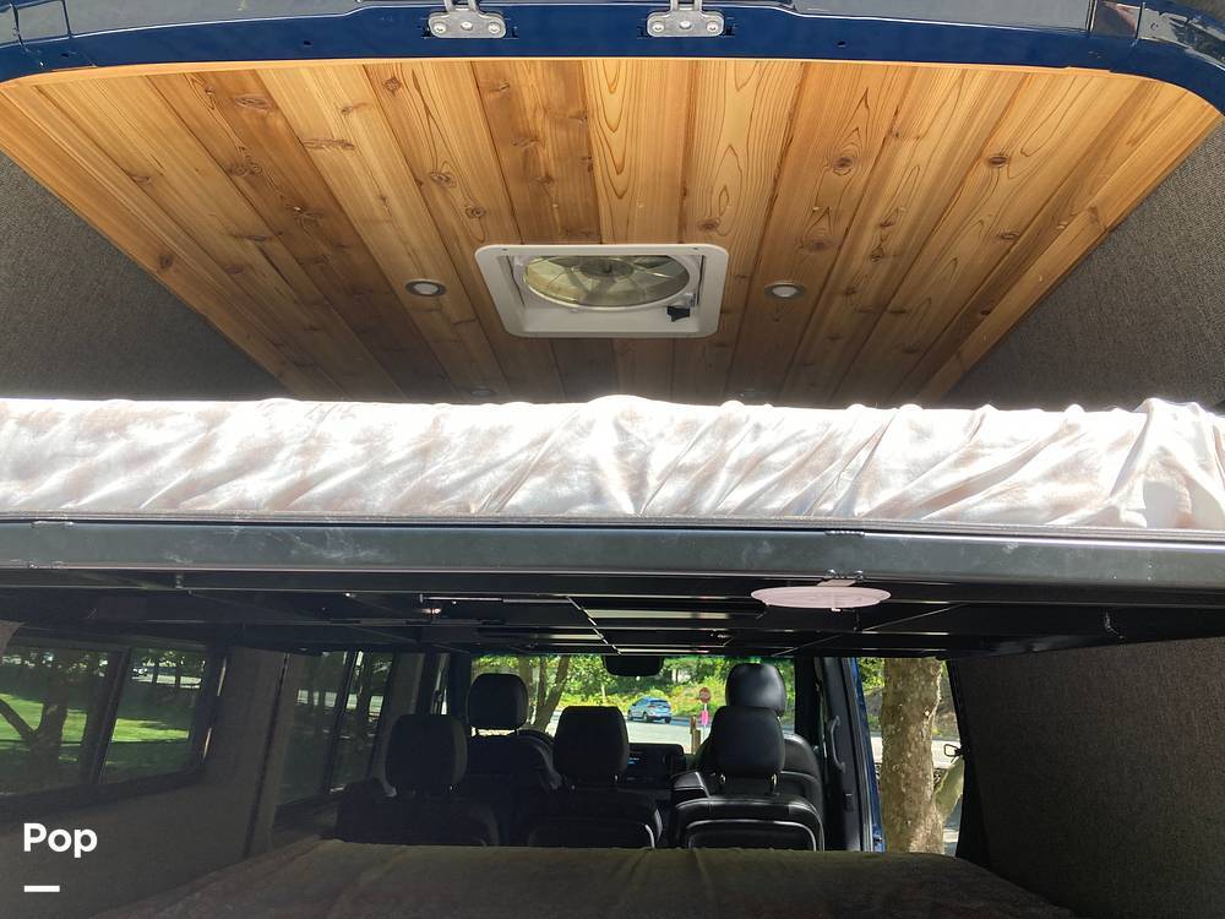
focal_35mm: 28
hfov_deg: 63.4
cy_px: 460
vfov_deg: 49.7
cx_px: 612
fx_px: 991
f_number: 1.8
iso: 20
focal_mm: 3.99
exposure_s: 1/292
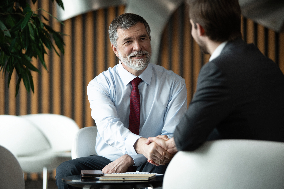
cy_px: 94
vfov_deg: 9.5
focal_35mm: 145
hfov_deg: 14.2
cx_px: 142
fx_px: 1144
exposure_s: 1/100
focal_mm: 145
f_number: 2.8
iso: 160
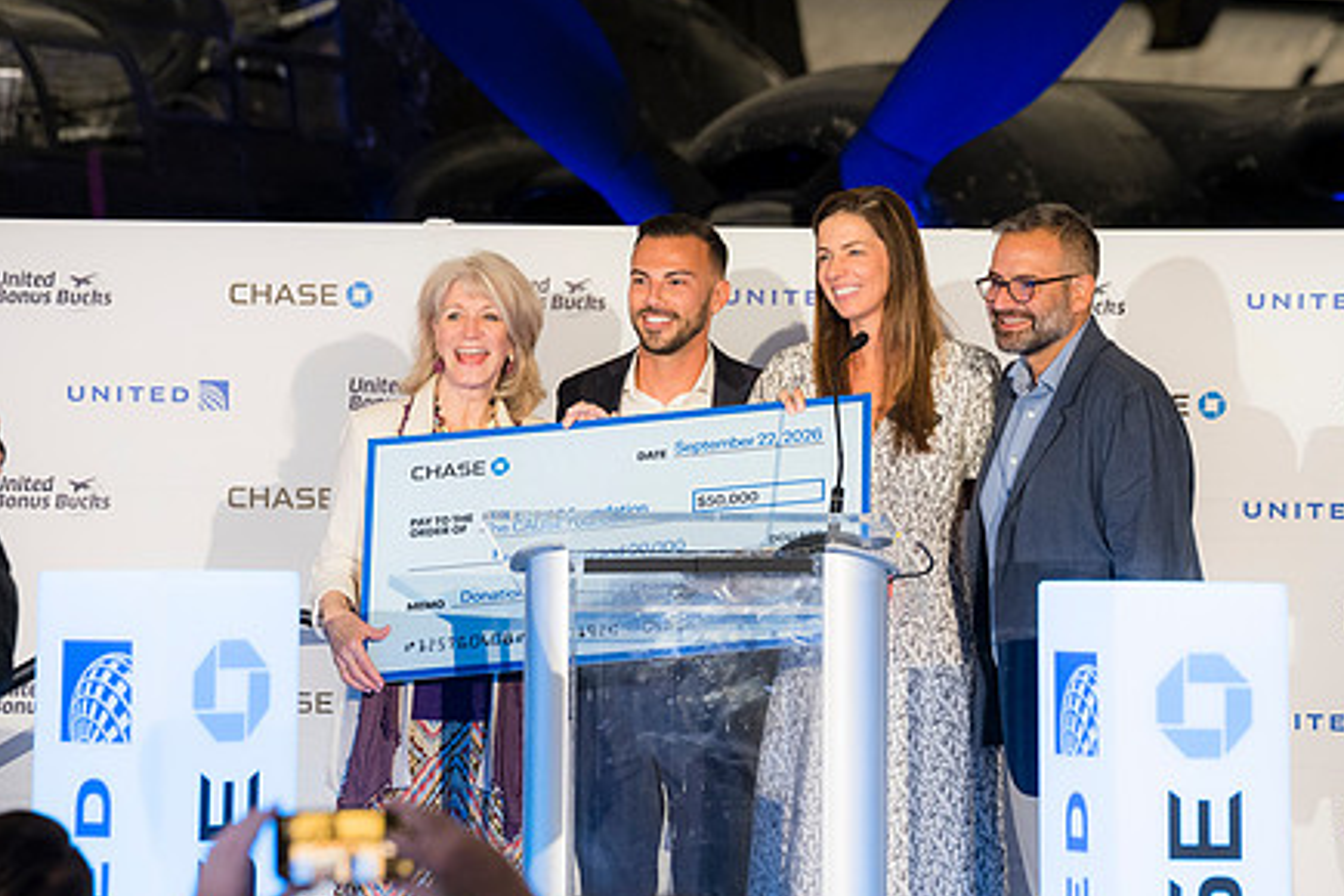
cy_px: 453
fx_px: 7466
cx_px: 717
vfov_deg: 6.9
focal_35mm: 200
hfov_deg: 10.3
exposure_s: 1/80
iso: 1400
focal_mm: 150
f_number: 4
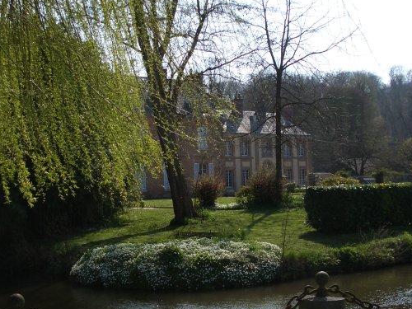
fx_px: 667
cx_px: 183
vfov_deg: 26.1
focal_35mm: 56
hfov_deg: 34.3
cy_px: 139
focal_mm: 5.8
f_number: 4.3
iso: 80
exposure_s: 1/640
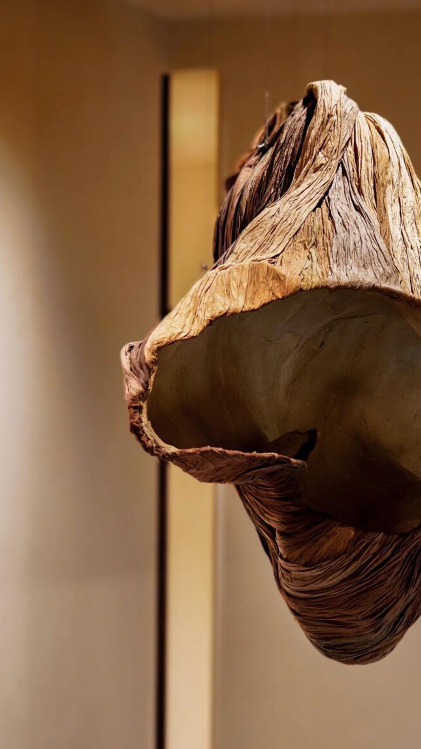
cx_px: 271
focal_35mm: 116
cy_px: 432
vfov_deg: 18.5
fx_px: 2302
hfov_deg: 10.4
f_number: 4
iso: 2500
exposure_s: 1/40
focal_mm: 80
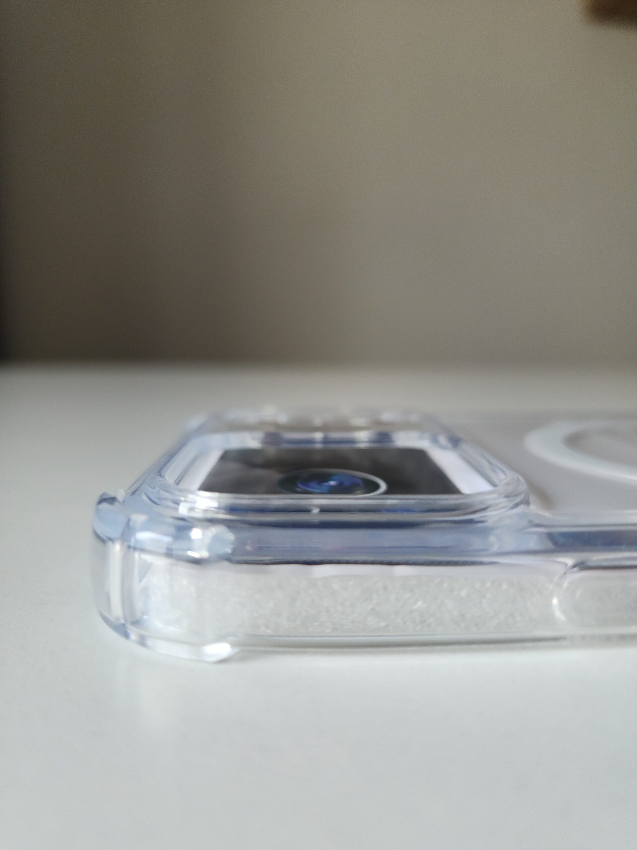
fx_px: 564
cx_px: 318
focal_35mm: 23
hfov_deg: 58.9
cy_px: 425
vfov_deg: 73.9
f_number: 1.8
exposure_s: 1/60
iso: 200
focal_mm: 6.4
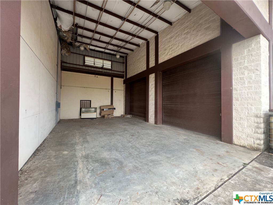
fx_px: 103
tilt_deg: +0.5
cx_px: 136
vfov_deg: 89.9
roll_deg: +0.0
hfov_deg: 106.2
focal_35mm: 13
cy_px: 102
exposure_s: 1/99
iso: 80
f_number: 1.8
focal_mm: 1.57
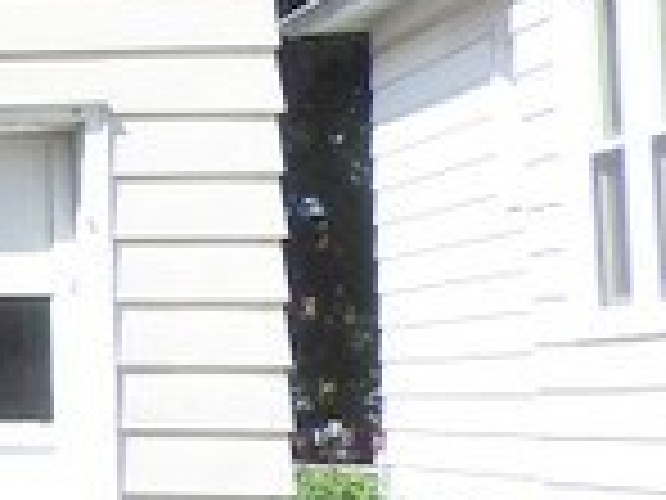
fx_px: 3117
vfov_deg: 9.1
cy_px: 81
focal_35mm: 162
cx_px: -1372
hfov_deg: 9.4
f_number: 3.3
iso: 100
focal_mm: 4.3
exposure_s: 1/800
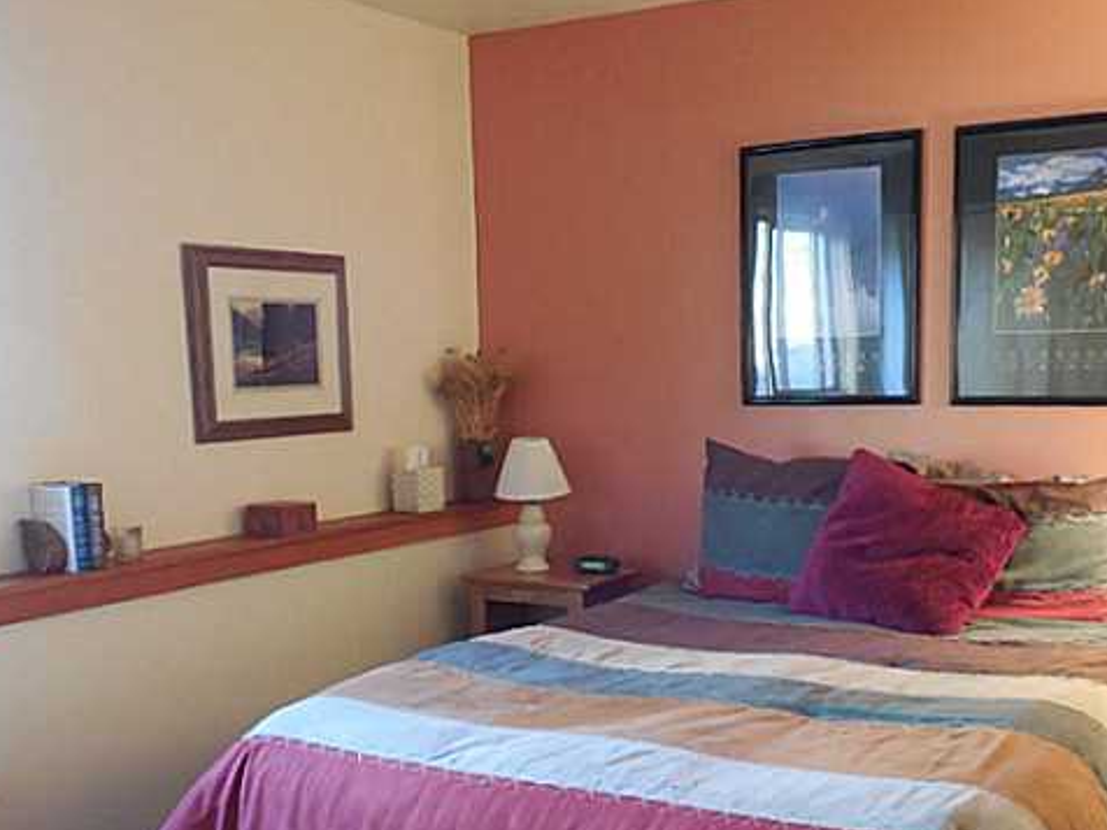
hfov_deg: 44.7
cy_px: 577
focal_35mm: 42
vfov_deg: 33.9
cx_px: 605
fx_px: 1343
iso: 400
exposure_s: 1/10
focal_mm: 4.5
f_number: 3.3
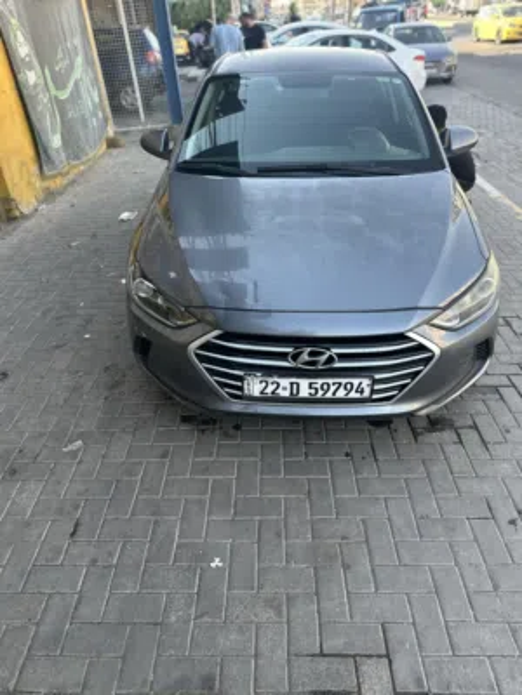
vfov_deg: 71.6
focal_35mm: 24
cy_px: 348
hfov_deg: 56.8
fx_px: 483
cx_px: 261
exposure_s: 1/340
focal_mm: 6.86
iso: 80
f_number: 1.78
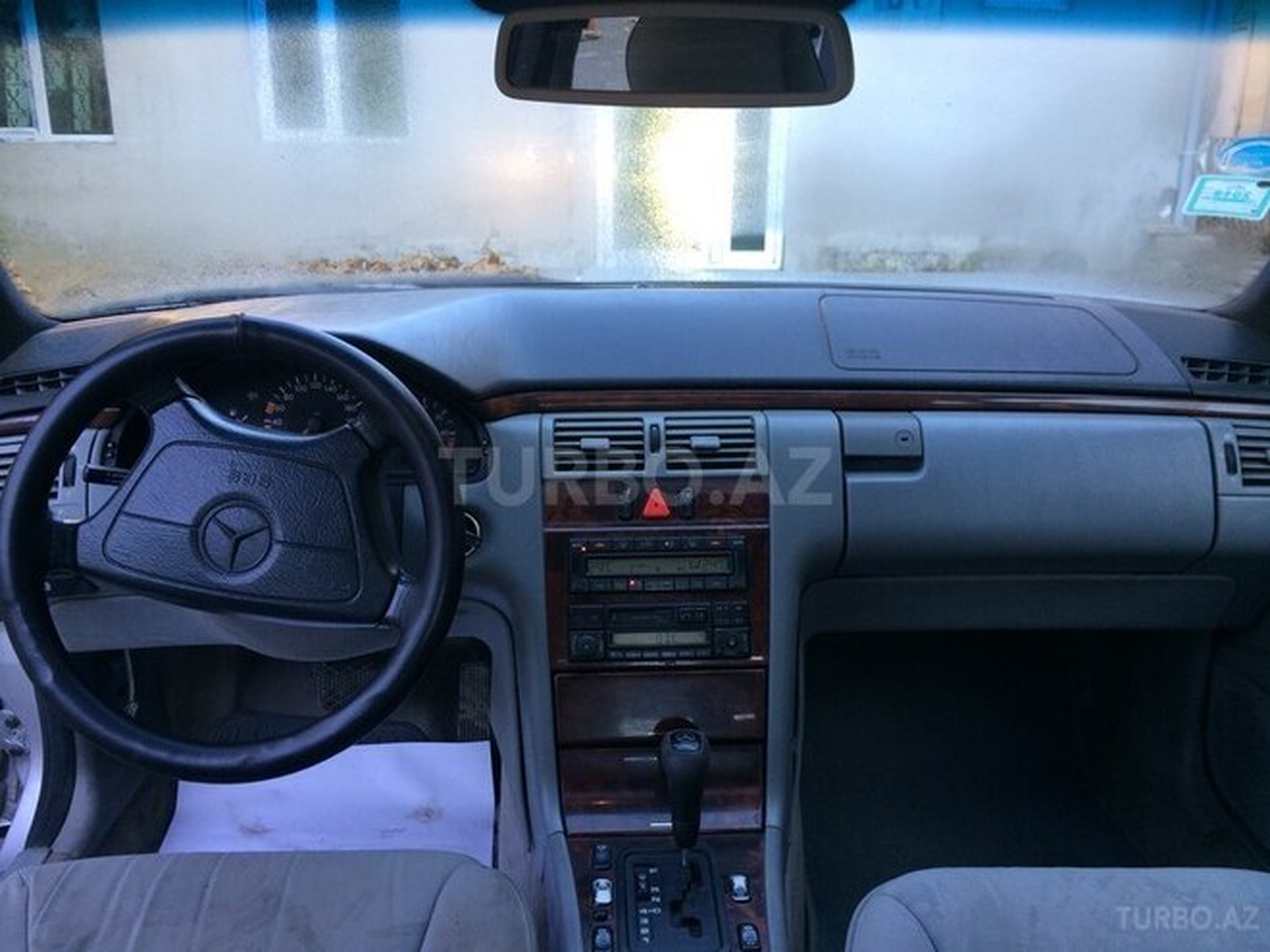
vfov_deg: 48.2
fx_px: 1064
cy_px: 476
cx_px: 635
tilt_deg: -16.9
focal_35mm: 29
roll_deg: -0.7
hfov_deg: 61.7
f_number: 2.2
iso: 50
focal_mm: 4.15
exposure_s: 1/50
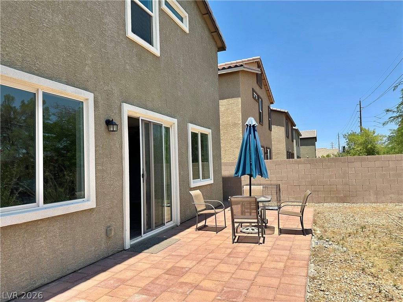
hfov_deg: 71.6
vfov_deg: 56.8
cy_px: 151
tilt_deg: +2.9
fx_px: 279
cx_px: 202
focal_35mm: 24
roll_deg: +2.2
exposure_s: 1/3861
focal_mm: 6.86
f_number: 1.78
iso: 80
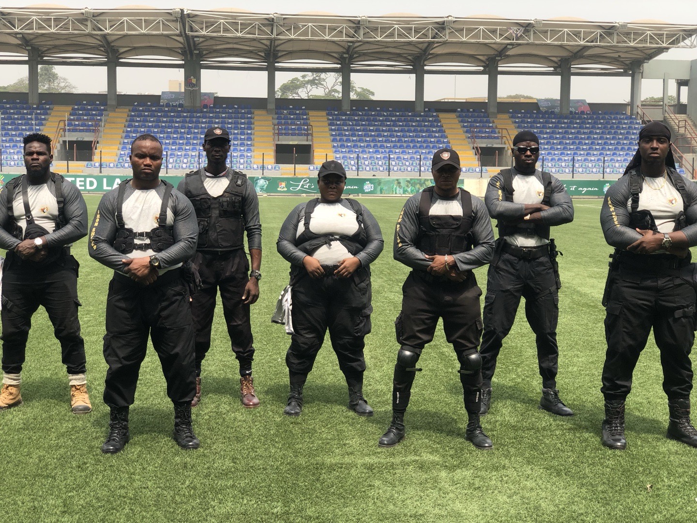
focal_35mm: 52
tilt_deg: -4.7
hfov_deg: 36.8
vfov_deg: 28.0
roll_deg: -0.1
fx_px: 1047
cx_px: 348
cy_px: 262
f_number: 2.4
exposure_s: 1/533
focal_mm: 6
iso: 16
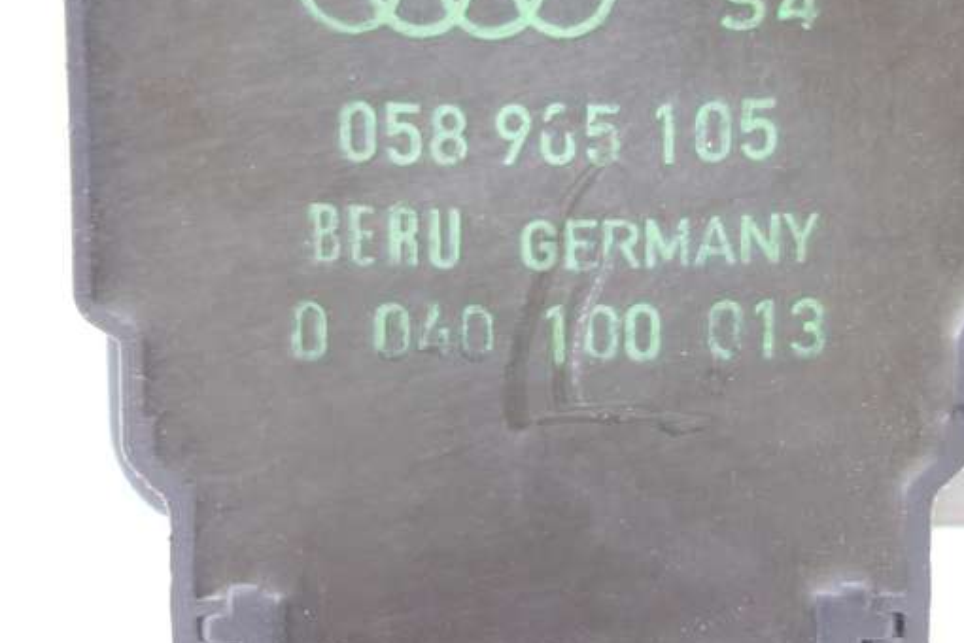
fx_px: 1205
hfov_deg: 43.5
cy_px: 171
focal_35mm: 45
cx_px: 548
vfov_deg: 29.5
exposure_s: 1/30
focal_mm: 10.4
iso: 320
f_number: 1.8
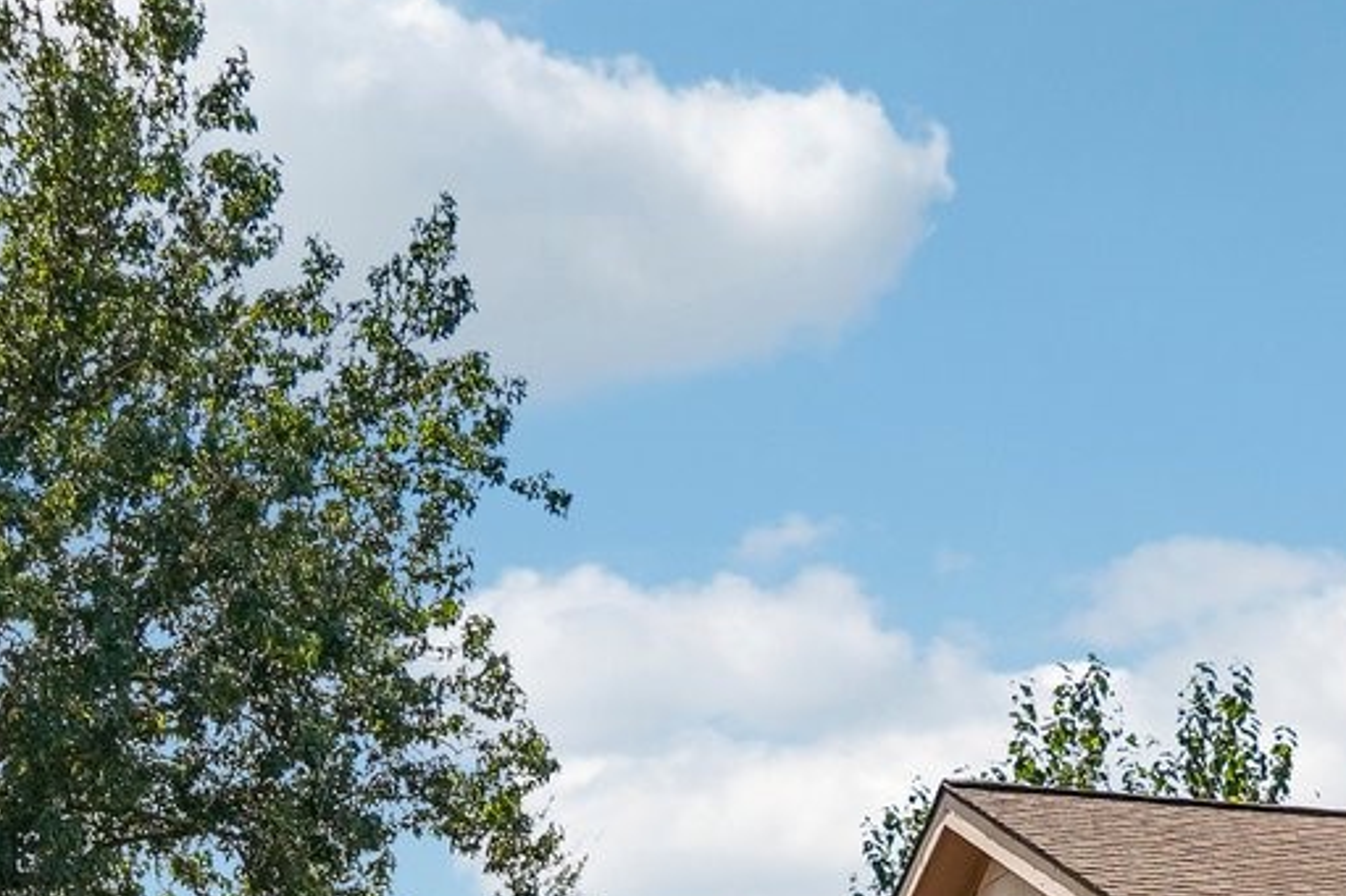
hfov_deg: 21.0
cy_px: 1420
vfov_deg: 13.3
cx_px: 1091
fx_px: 3588
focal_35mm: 96
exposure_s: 1/1600
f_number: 8
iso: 500
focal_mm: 24
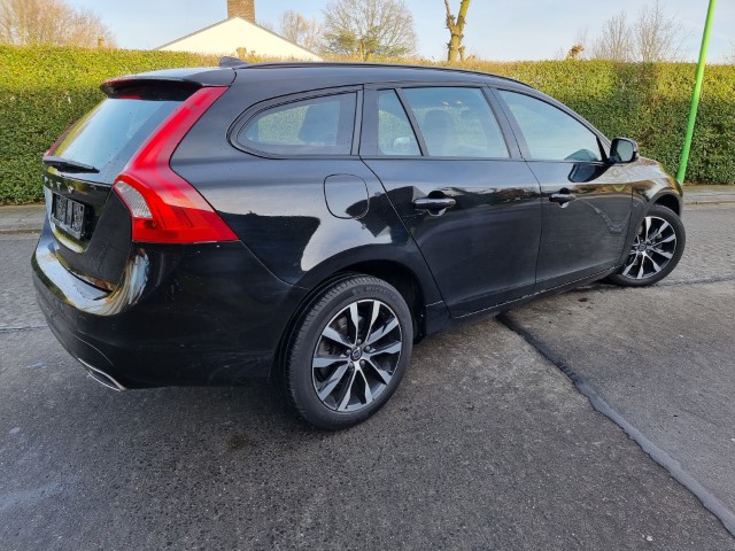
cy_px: 276
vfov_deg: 56.8
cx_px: 368
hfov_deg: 71.6
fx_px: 510
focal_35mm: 24
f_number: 1.8
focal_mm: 6.7
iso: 50
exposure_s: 1/136
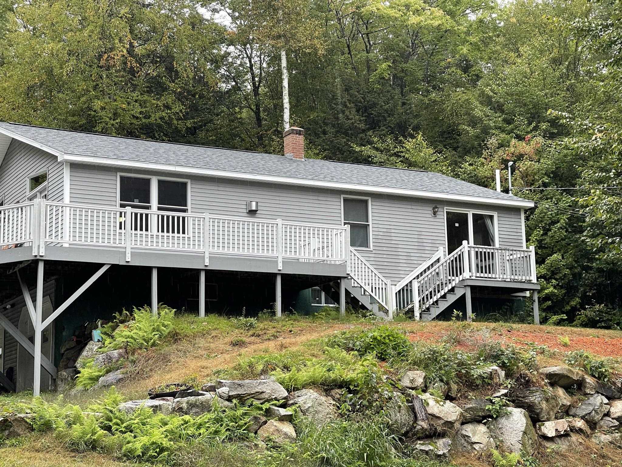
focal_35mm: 64
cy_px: 234
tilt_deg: +11.6
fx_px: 1150
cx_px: 311
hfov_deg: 30.3
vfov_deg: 22.9
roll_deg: +2.7
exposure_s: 1/122
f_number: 2.2
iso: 40
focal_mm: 7.5
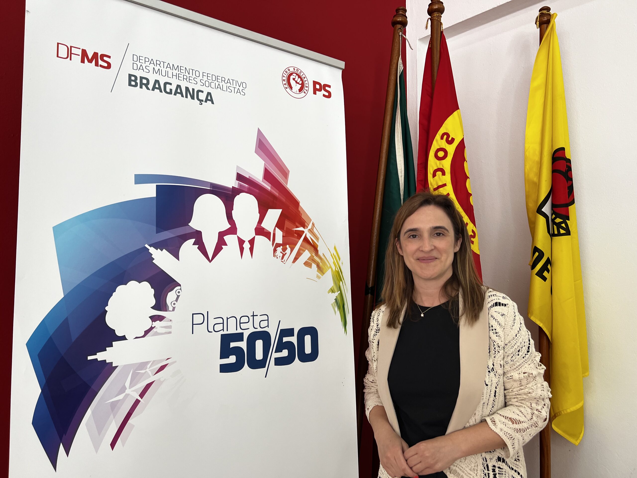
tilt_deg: +2.9
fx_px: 478
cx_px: 318
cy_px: 239
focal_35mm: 26
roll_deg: -0.5
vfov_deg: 53.1
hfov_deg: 67.3
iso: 125
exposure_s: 1/100
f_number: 1.5
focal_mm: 5.7
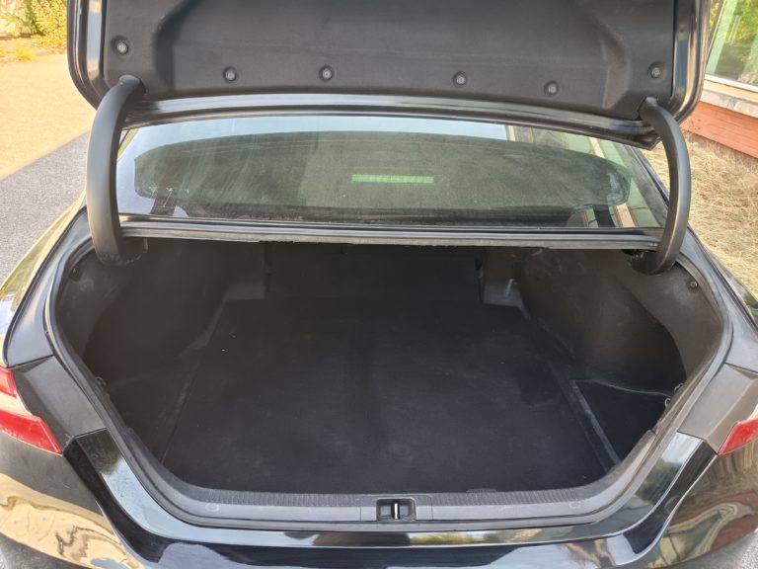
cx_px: 379
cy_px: 284
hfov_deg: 71.6
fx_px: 526
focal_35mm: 24
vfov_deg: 56.8
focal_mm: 5.27
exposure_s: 1/50
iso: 184
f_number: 1.7
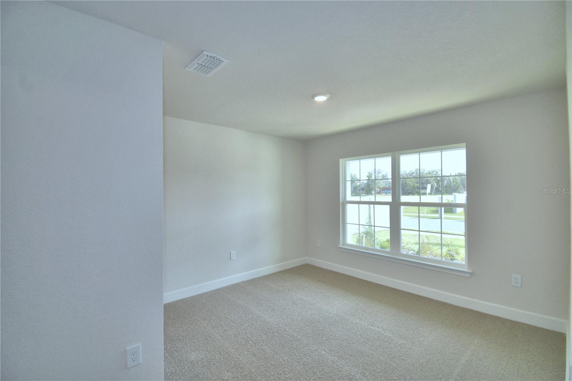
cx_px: 286
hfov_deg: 100.4
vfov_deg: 77.3
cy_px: 190
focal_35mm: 15
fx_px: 238
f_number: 4.5
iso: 100
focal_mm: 10
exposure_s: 1/80
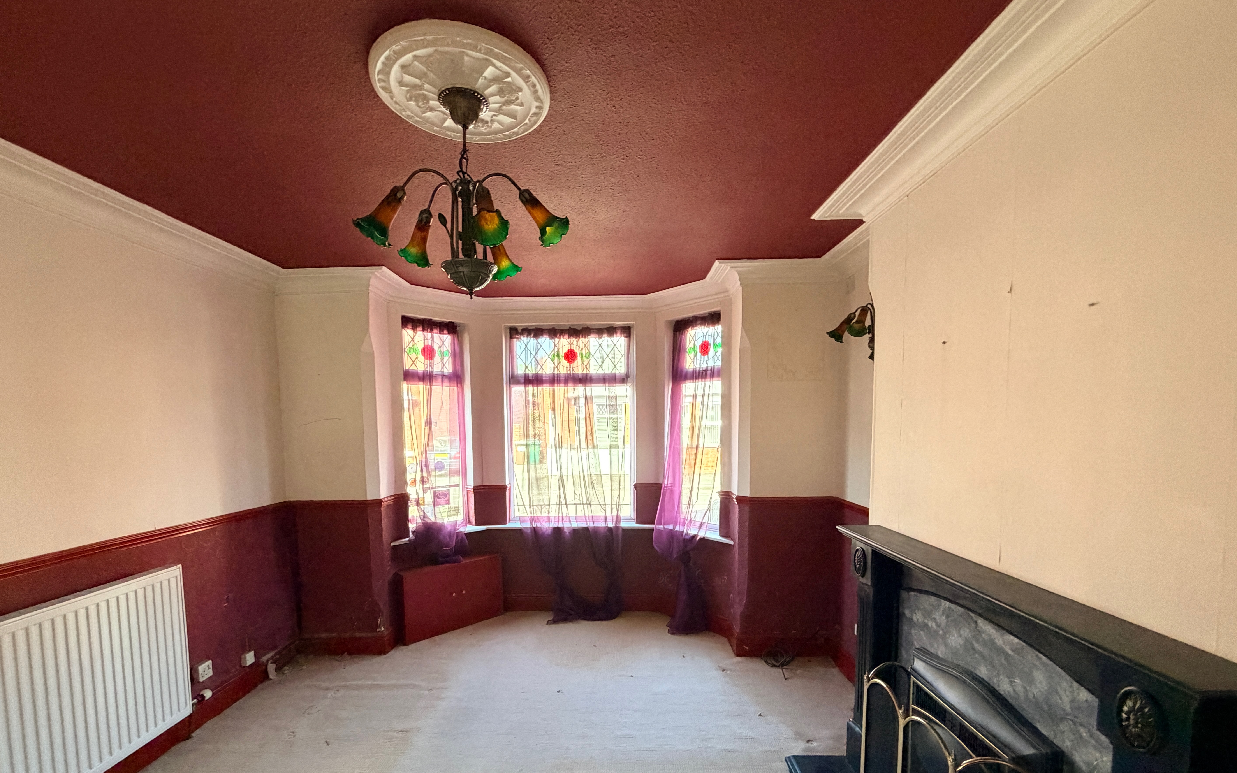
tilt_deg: -4.6
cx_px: 614
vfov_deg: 74.0
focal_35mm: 15
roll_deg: +0.4
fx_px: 506
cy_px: 464
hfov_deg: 101.5
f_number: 2.2
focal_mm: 2.22
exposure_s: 1/60
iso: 500
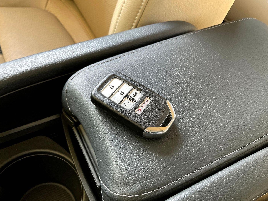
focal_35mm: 32
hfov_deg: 56.8
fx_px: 248
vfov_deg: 44.2
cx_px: 131
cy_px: 106
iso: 64
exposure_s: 1/74
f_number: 1.8
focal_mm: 3
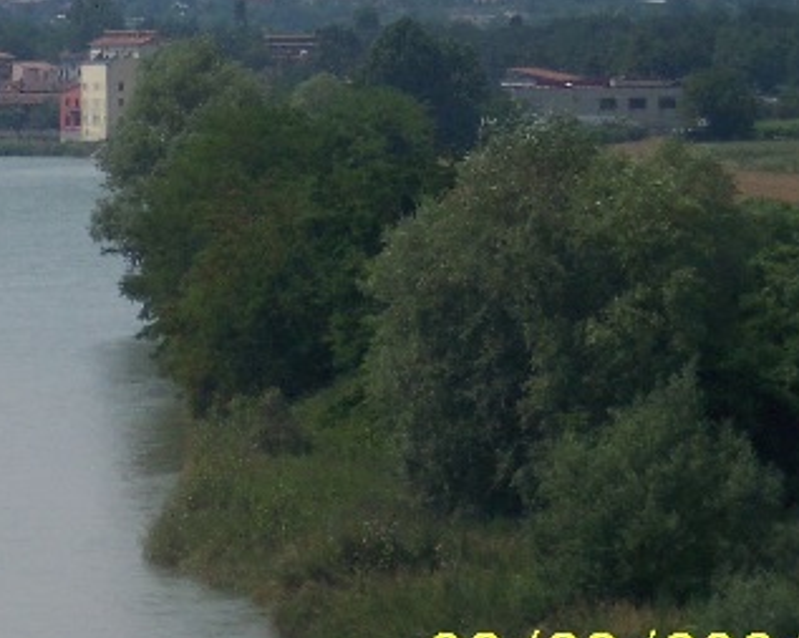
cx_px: -91
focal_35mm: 281
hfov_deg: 6.9
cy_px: 96
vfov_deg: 5.5
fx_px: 6639
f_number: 4.8
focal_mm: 24
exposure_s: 1/700
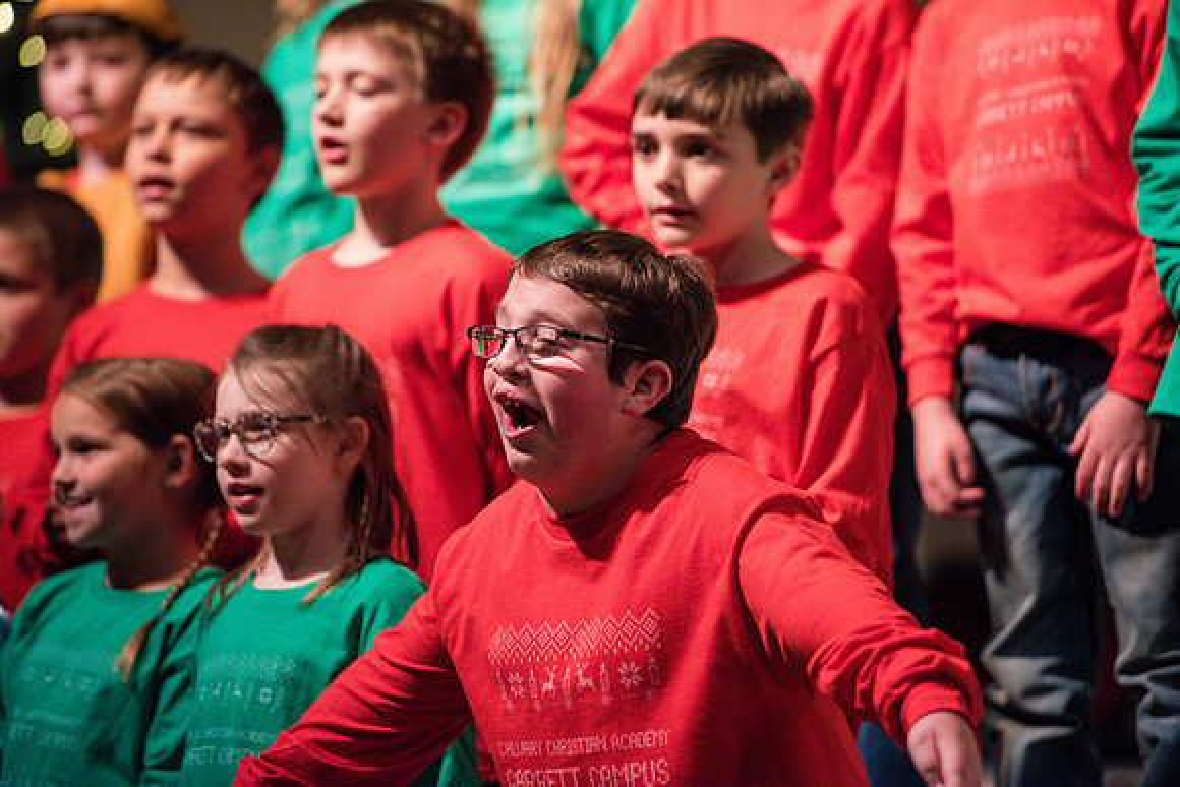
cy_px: 394
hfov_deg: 10.3
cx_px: 590
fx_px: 6557
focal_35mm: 200
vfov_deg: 6.9
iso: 1600
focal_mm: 200
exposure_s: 1/320
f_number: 2.8
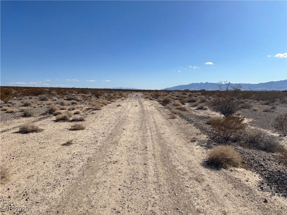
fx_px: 216
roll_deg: +0.5
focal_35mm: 26
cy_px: 108
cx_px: 144
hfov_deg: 67.3
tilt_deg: -5.1
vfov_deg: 53.1
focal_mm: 5.96
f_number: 1.6
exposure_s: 1/7692
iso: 50
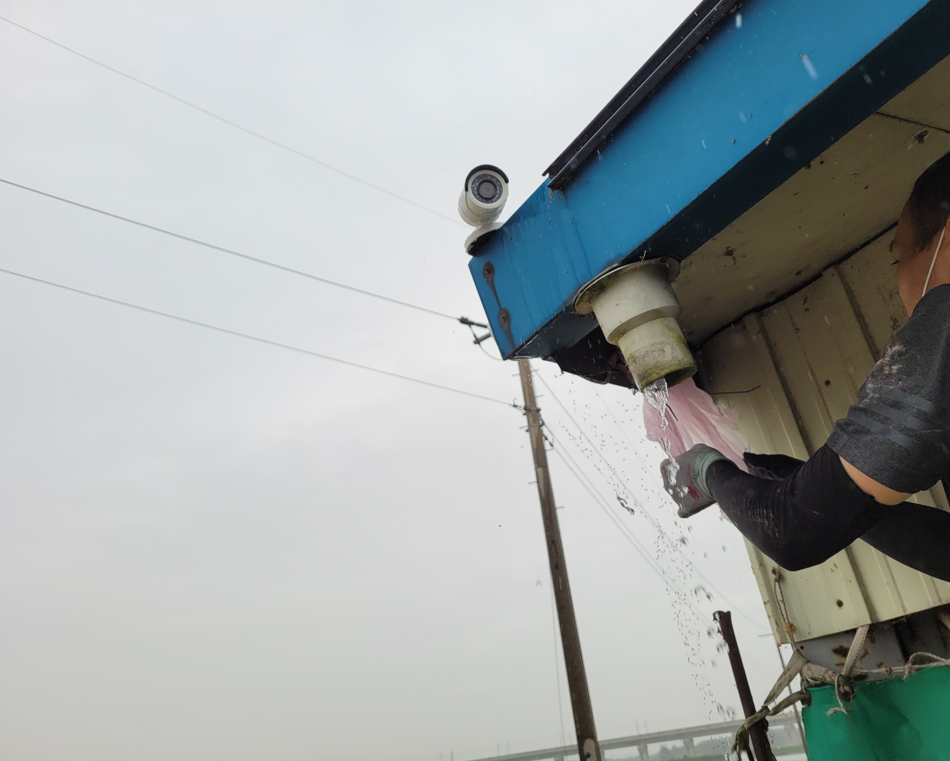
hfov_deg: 62.1
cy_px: 369
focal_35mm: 28
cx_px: 510
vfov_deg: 51.5
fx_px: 787
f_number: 1.8
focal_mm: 5.4
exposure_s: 1/423
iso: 40
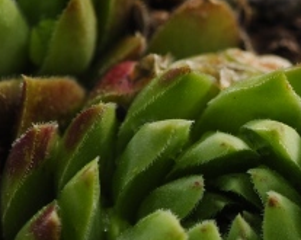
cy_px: 134
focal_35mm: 464
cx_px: 439
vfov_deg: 3.3
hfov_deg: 4.2
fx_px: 4126
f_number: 7.1
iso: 100
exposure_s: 1/125
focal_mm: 85
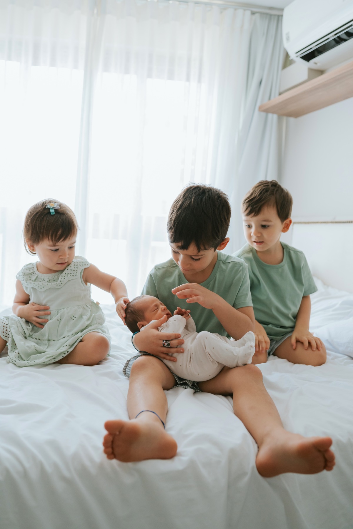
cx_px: 176
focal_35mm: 35
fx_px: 515
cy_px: 264
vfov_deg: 54.4
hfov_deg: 37.9
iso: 1600
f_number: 3.2
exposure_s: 1/200
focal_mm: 35
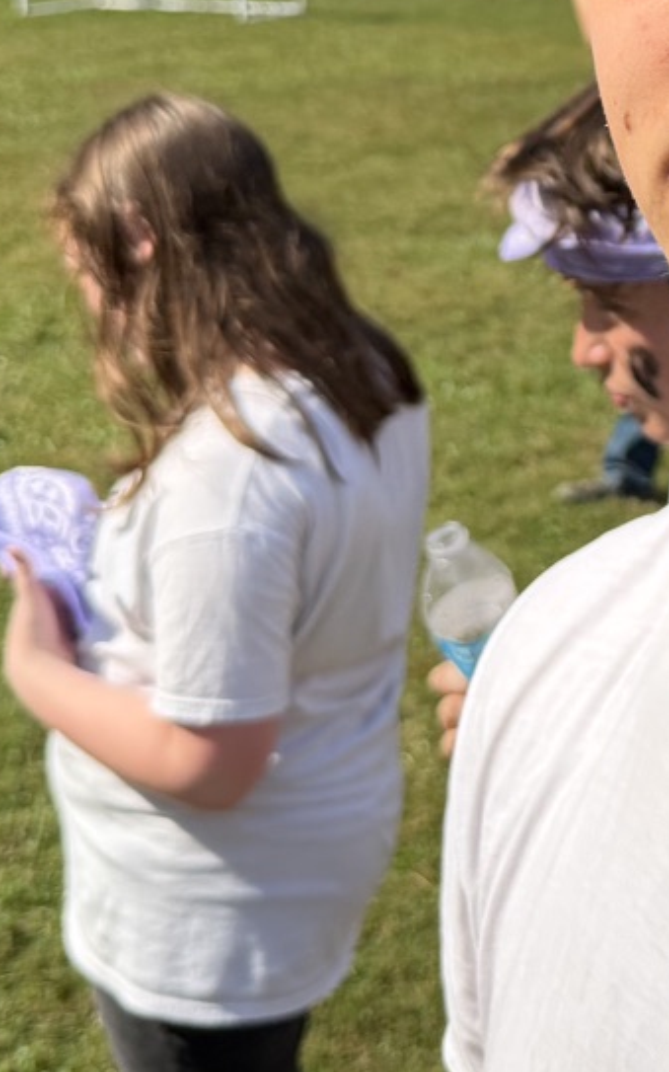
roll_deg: +0.1
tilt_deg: -9.2
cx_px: 855
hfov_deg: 16.5
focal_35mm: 75
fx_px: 2190
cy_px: 49
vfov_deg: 26.3
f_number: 1.78
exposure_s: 1/4975
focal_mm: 6.76
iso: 100
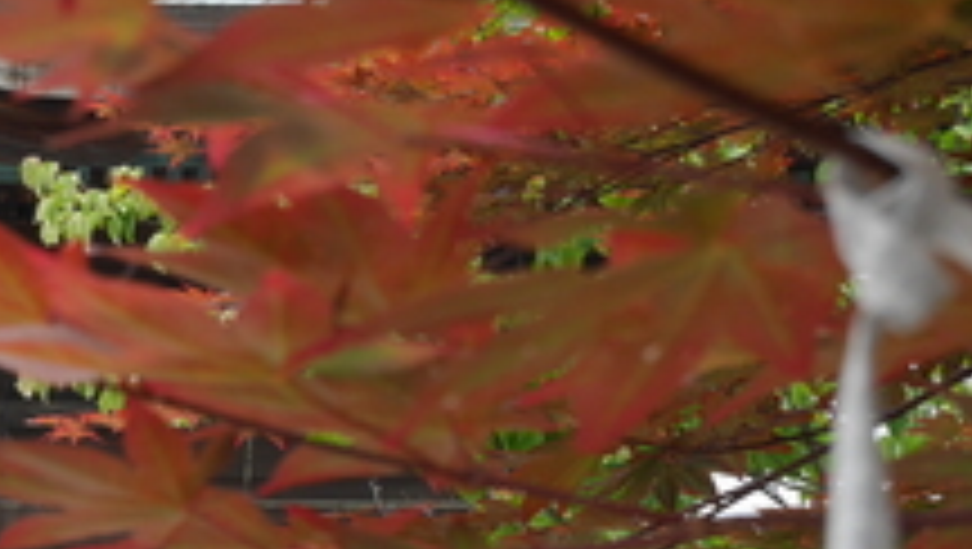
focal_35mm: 133
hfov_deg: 15.3
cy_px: 533
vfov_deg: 9.1
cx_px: -315
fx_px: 3431
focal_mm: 22
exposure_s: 1/200
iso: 200
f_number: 7.1
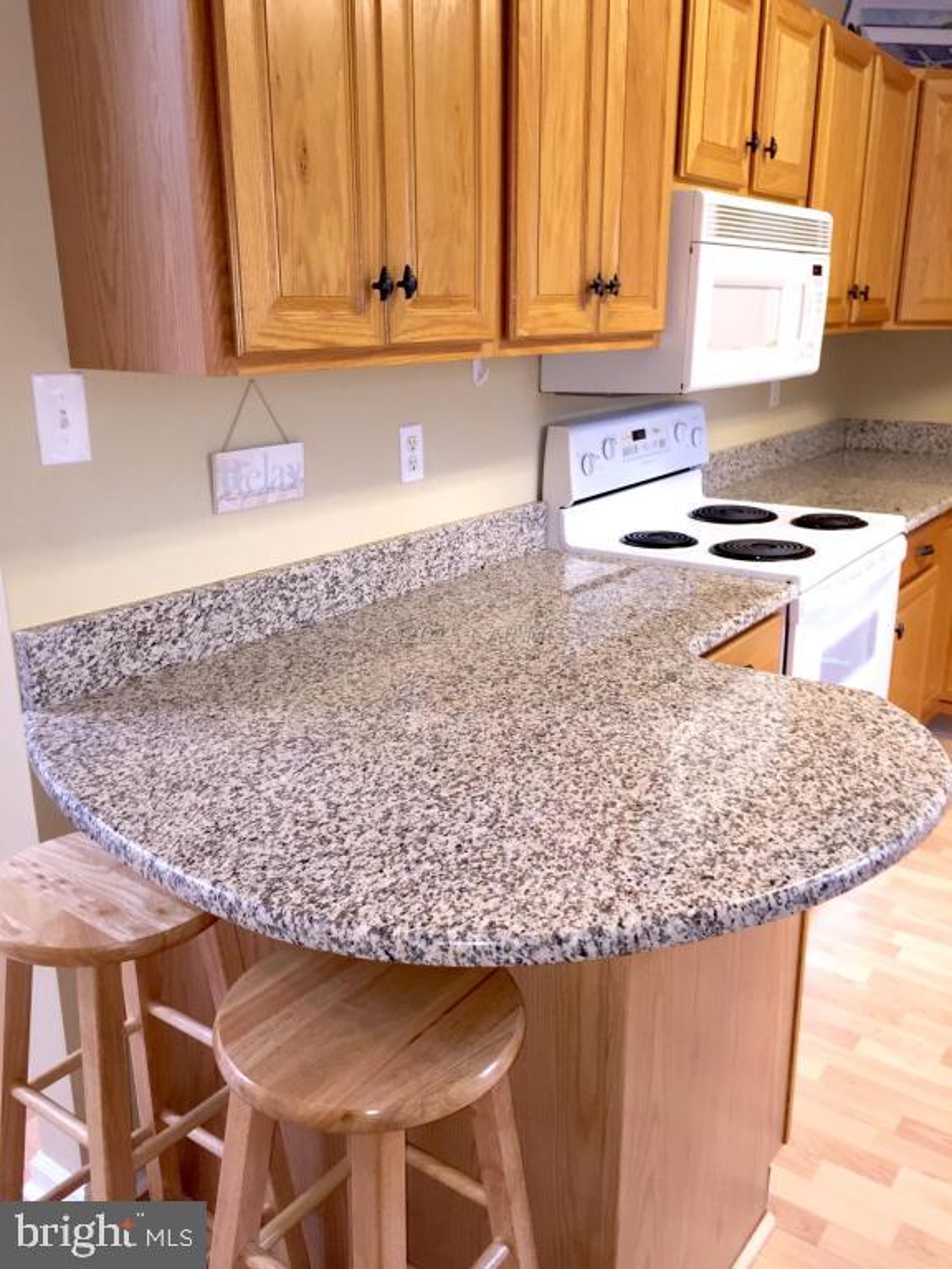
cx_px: 476
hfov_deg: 48.2
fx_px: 1063
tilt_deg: -17.0
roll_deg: -0.2
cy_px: 634
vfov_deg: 61.7
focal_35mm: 29
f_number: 2.2
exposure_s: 1/30
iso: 100
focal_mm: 4.15
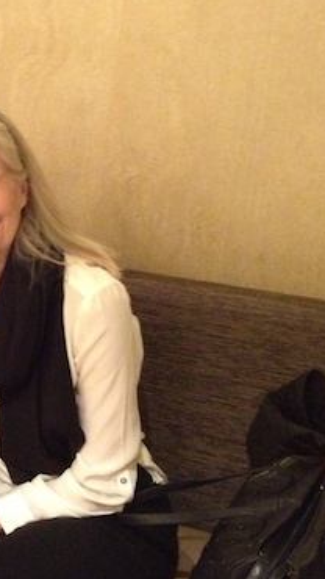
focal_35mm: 66
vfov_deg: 31.9
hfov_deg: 17.4
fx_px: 1012
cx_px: -69
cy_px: 269
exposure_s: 1/15
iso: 800
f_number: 2.4
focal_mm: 4.28
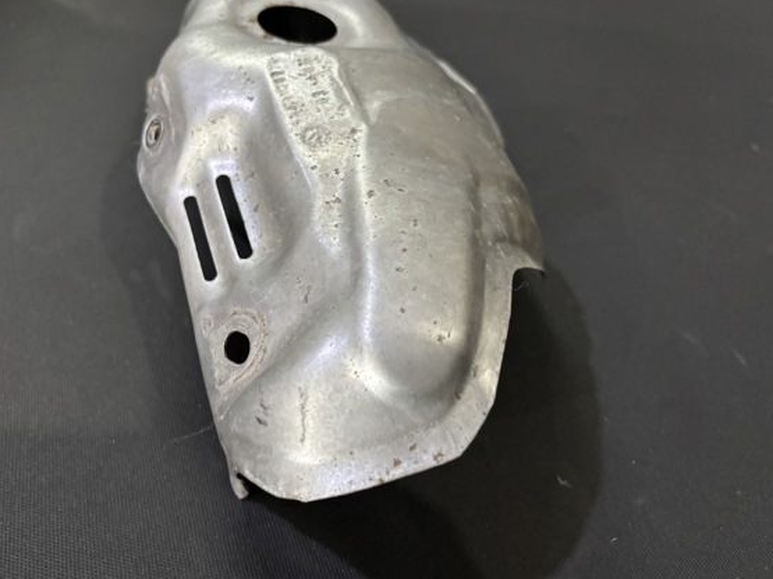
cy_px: 269
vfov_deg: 46.7
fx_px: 670
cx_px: 341
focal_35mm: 30
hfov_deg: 59.8
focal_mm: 5.96
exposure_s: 1/56
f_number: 1.6
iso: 500
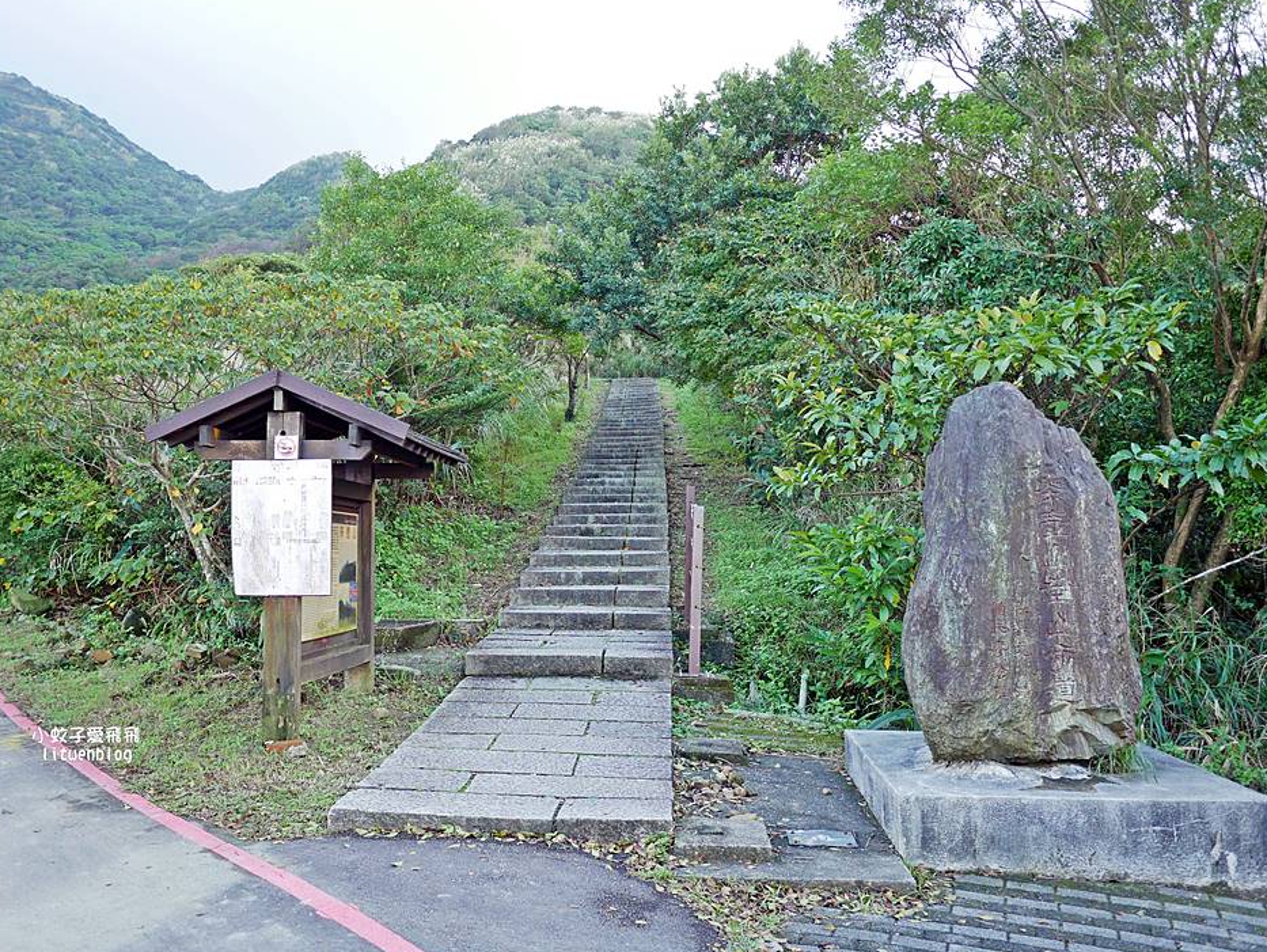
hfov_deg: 59.9
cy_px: 473
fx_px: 1099
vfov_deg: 46.8
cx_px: 603
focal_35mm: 30
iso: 200
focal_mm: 14
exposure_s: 1/160
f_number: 2.5
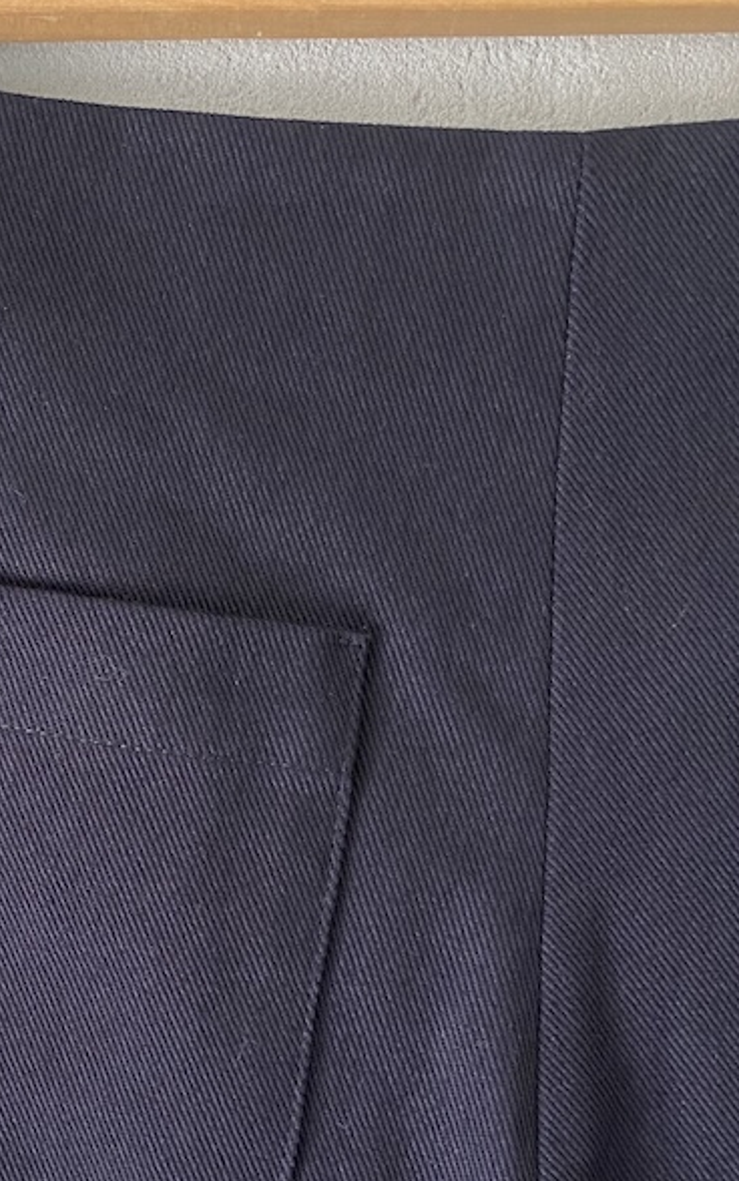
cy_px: 833
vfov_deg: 39.6
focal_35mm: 50
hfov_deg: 24.5
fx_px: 1610
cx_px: -18
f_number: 1.8
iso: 250
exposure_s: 1/60
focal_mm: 4.25
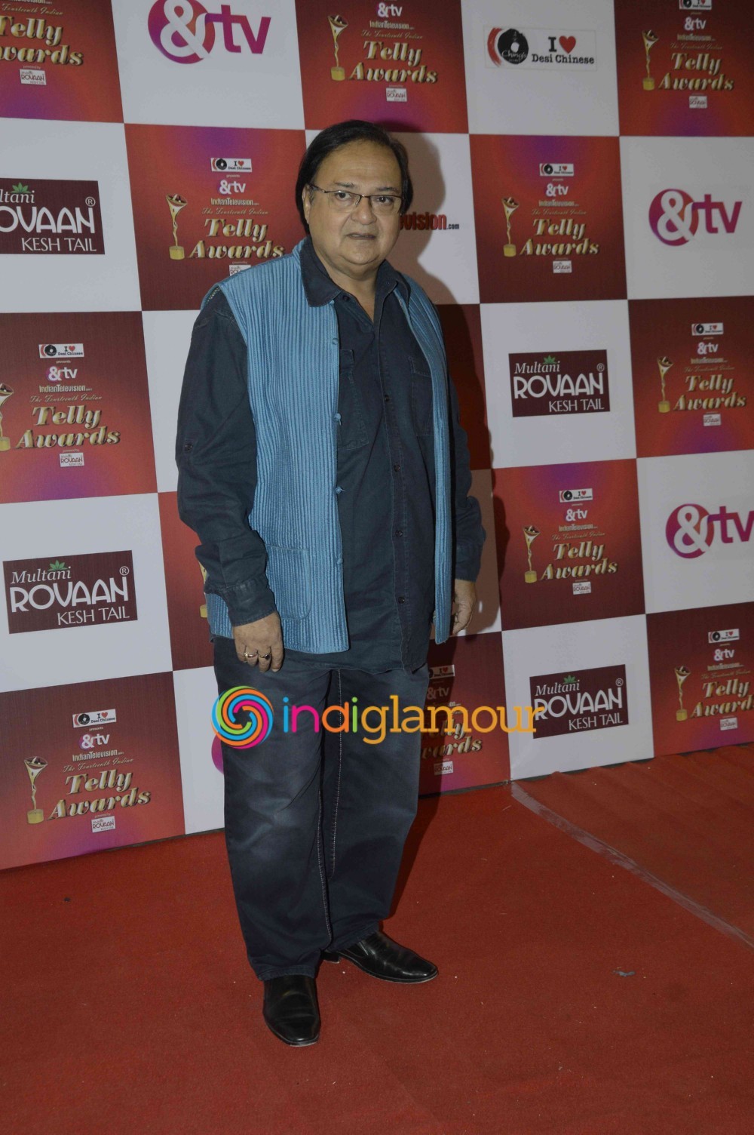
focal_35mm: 48
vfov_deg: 41.1
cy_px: 568
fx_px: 1511
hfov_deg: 28.0
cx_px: 377
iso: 800
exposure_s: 1/160
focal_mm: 32
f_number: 8
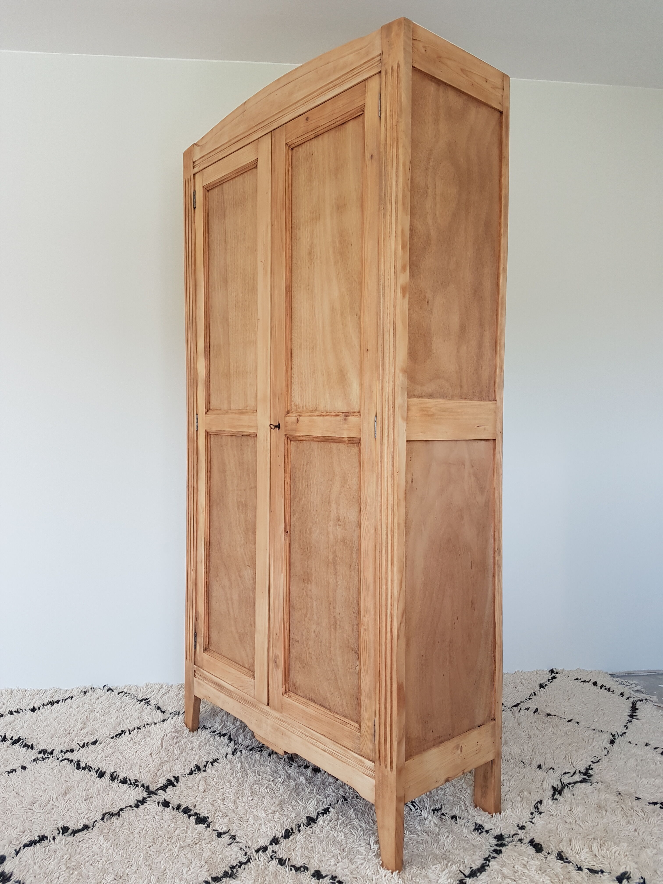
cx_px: 332
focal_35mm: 26
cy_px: 442
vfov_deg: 67.3
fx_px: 664
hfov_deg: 53.1
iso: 50
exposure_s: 1/50
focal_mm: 4.2
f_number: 1.7
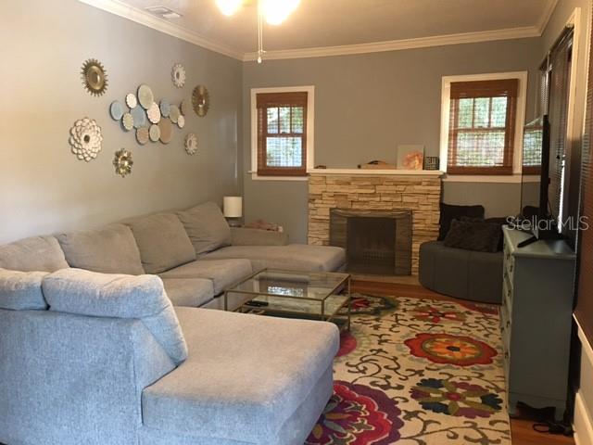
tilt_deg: -6.4
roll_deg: +0.2
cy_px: 222
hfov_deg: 61.7
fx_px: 497
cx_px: 296
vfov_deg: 48.2
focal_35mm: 29
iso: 50
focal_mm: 4.15
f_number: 2.2
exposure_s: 1/4
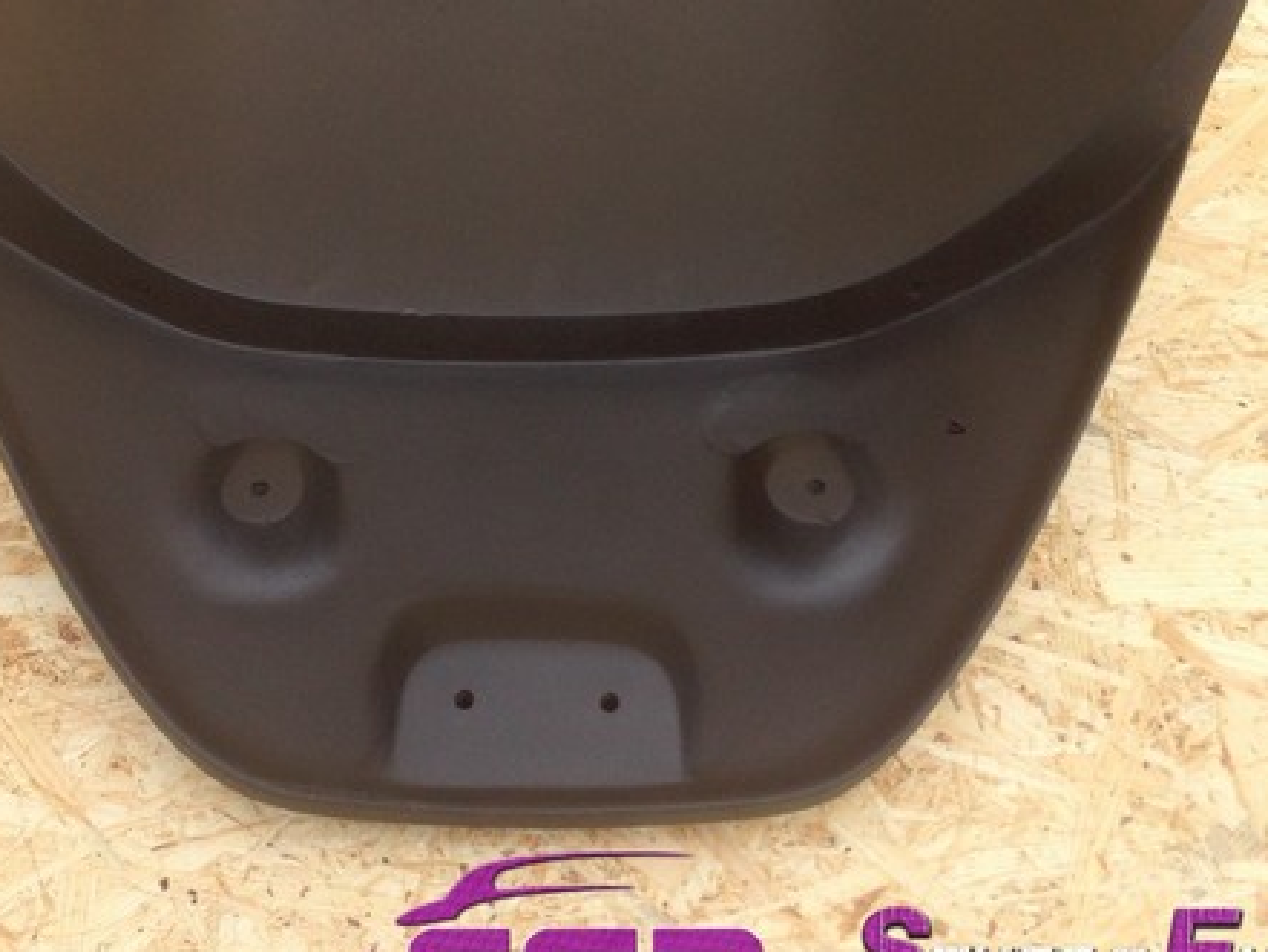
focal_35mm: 61
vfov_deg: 23.9
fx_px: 2235
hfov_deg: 31.5
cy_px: 282
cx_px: 469
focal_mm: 4.12
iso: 50
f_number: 2.4
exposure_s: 1/1261
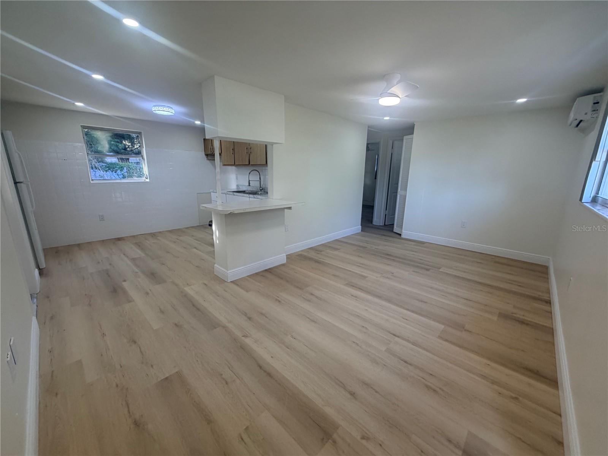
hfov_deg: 102.1
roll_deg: -1.5
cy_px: 228
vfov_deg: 85.7
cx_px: 304
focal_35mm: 14
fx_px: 246
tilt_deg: -12.8
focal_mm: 2.22
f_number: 2.2
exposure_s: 1/120
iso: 100
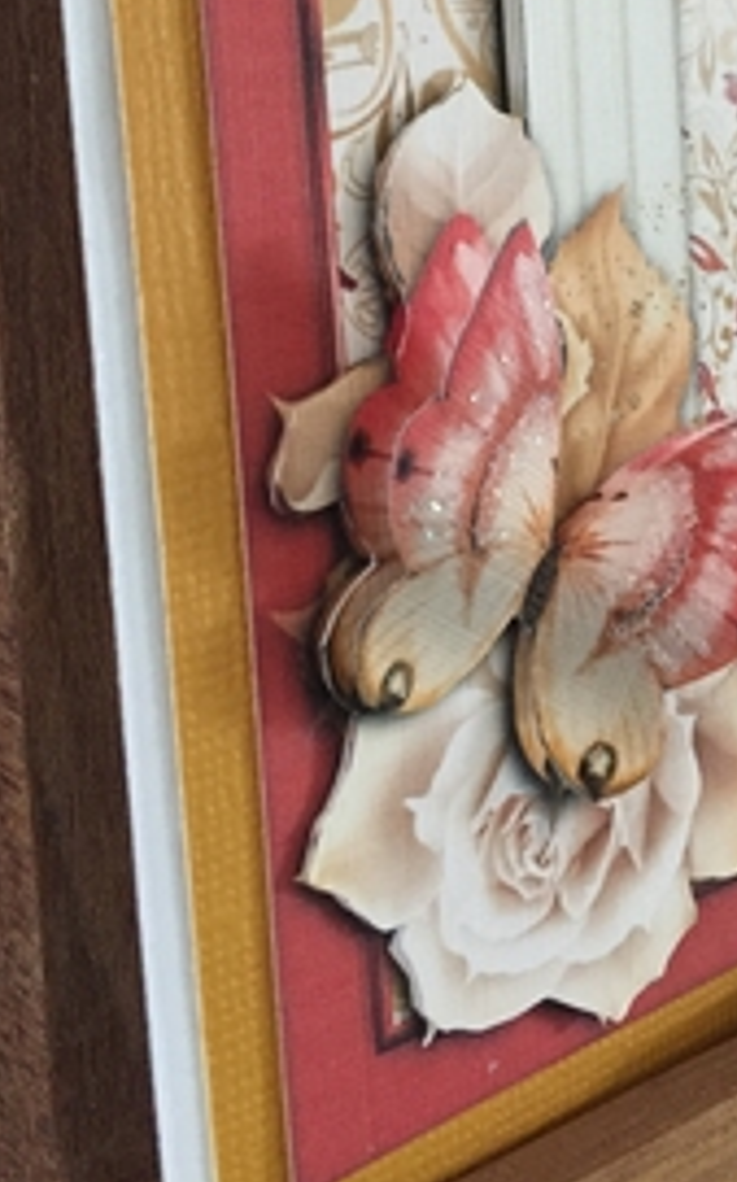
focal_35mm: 51
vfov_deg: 38.4
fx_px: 1642
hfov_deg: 25.0
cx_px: 552
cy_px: 266
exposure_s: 1/33
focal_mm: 4.15
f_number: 2.2
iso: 250
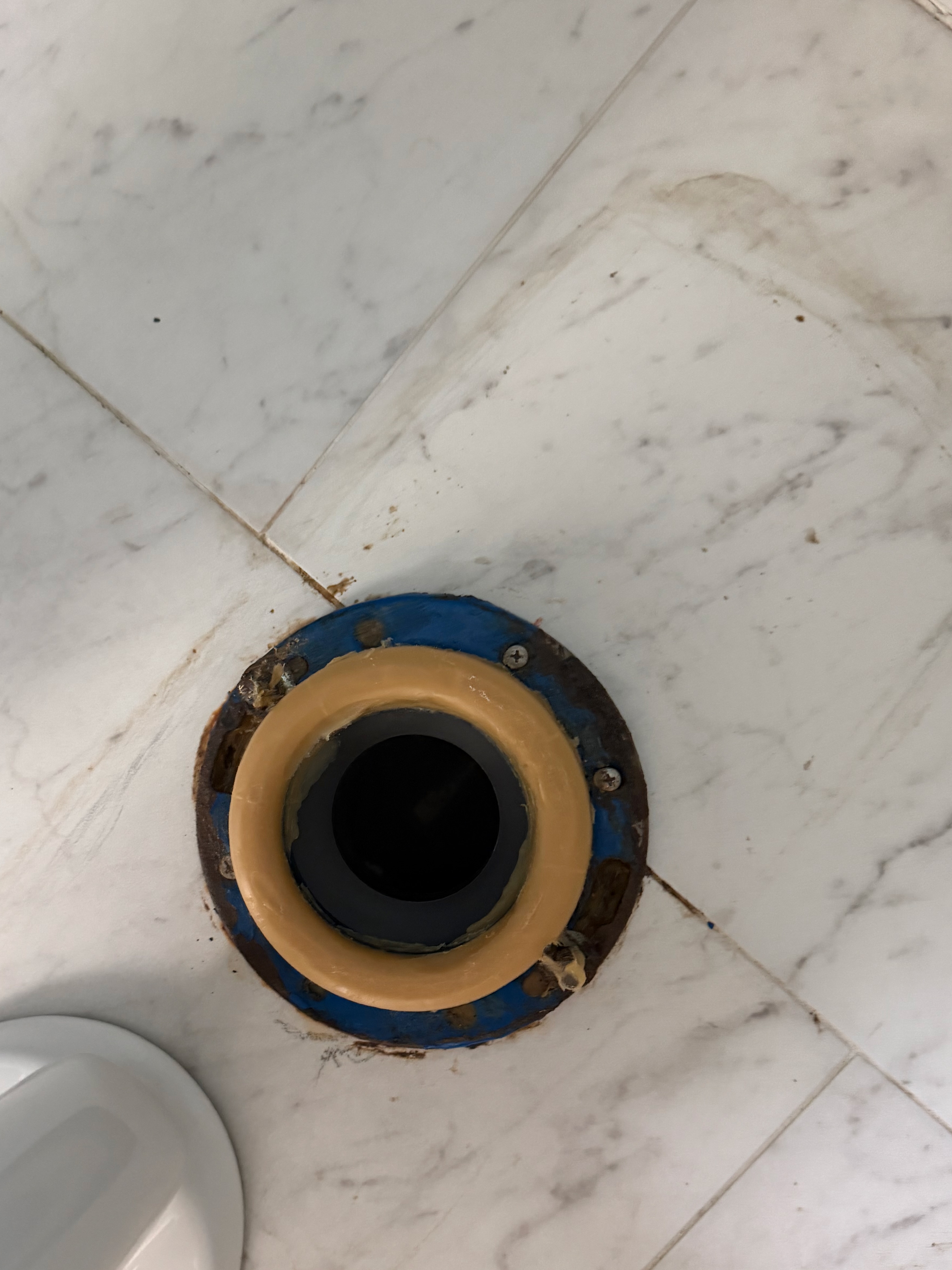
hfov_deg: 48.1
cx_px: 410
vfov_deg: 61.2
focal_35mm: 29
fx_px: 1063
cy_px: 754
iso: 500
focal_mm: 6.76
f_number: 1.78
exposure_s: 1/60
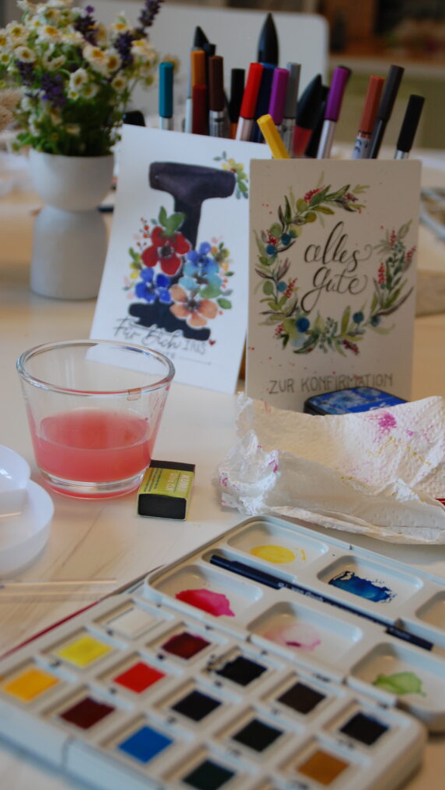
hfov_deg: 20.0
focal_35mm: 60
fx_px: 1258
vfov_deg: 34.9
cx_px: 253
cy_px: 395
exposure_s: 1/100
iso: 400
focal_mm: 38
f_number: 5
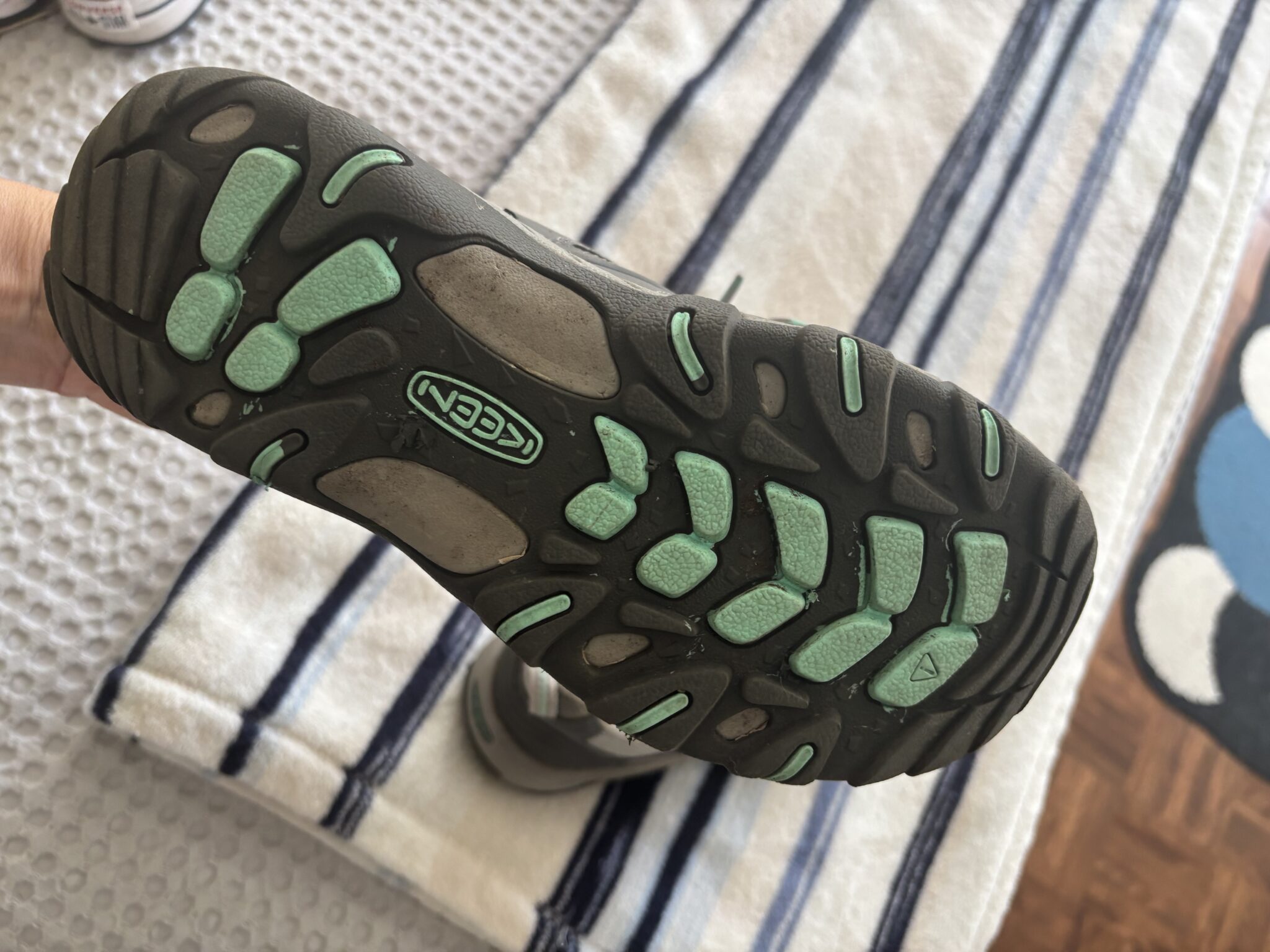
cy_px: 476
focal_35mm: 26
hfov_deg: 67.3
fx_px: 954
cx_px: 635
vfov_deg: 53.1
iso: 125
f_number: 1.6
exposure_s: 1/121
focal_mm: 5.96
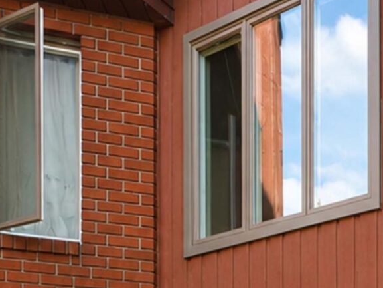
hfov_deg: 23.5
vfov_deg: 18.3
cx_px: 590
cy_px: 510
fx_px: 708
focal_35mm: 64
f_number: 10
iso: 800
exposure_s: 1/60
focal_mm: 10
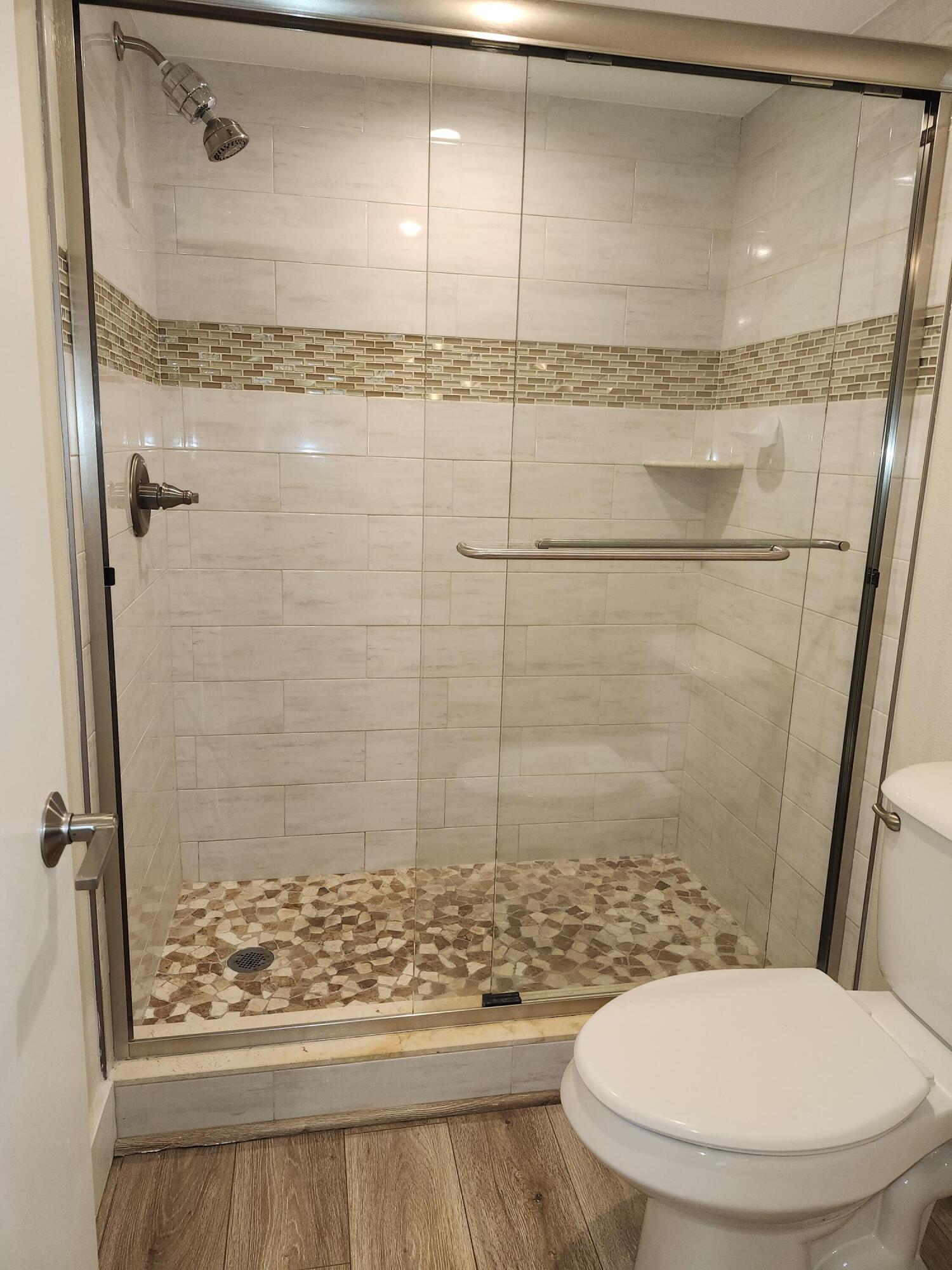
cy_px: 635
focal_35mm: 23
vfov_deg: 73.9
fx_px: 843
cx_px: 476
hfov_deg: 58.9
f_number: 1.8
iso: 125
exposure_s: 1/60
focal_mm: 5.54
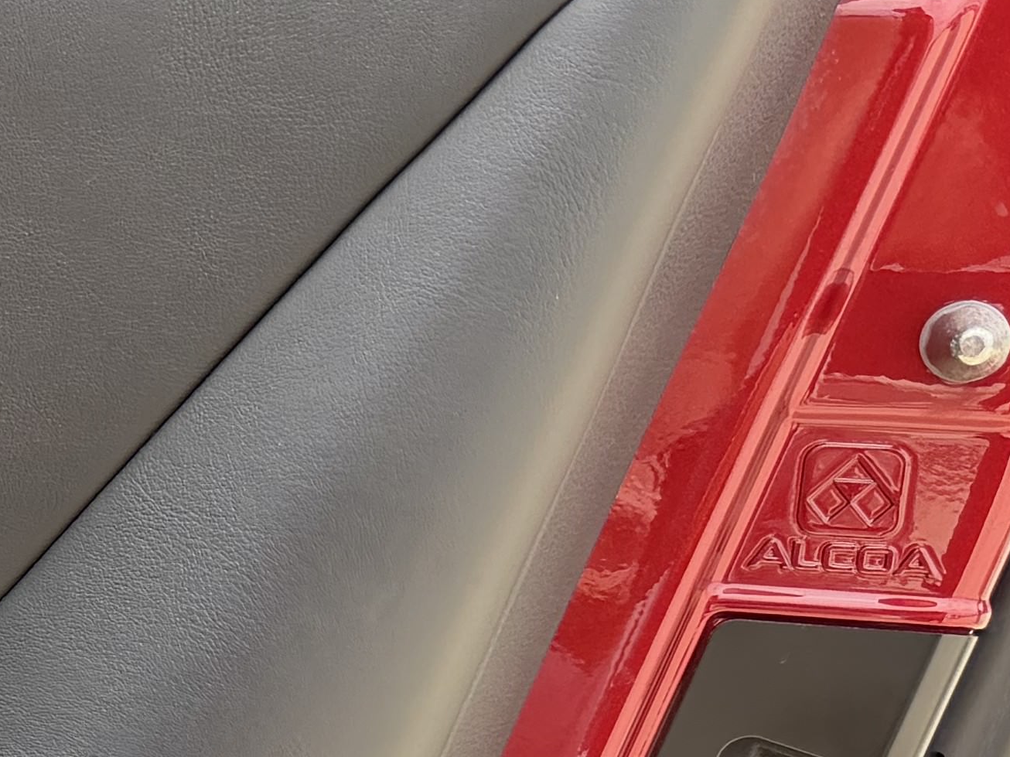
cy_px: 854
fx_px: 3063
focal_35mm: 105
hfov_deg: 15.4
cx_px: -945
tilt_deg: -13.7
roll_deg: -0.9
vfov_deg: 13.8
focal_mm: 6.76
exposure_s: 1/888
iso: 100
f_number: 1.78
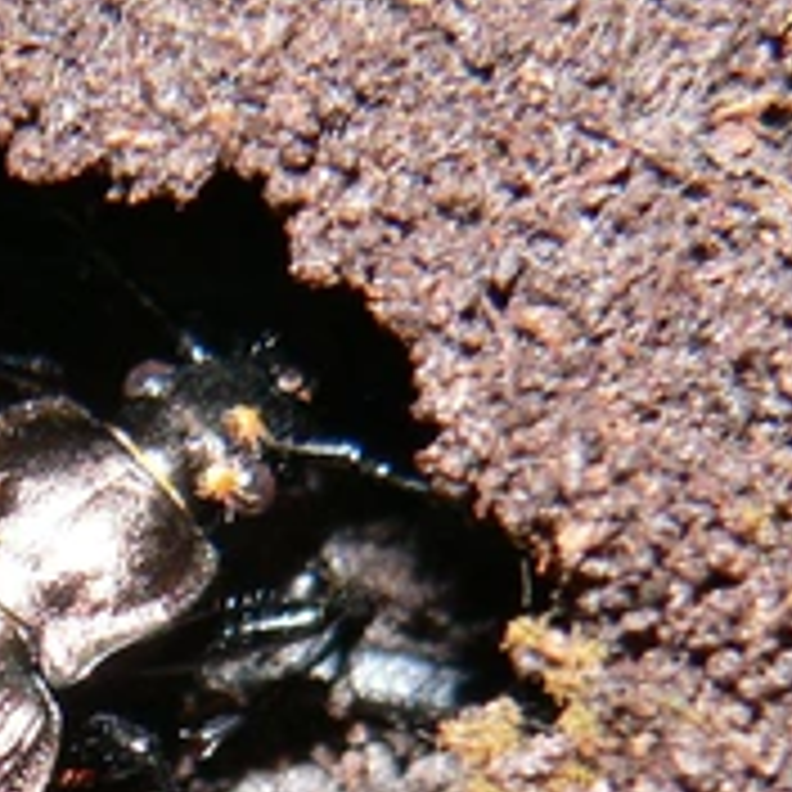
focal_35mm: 302
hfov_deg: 5.8
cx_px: -266
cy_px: 994
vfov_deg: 5.8
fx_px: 7817
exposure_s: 1/60
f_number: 4
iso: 100
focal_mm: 15.6
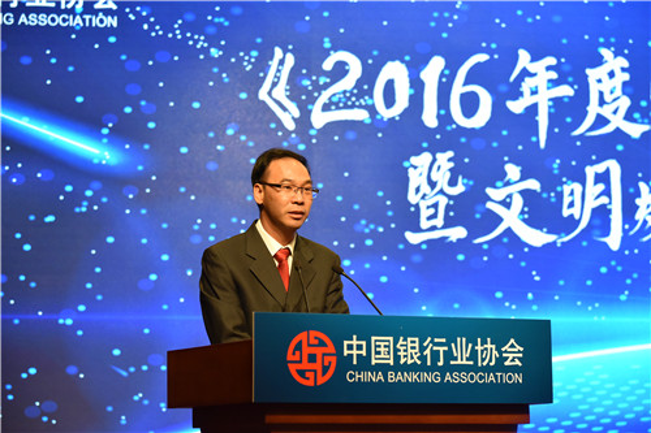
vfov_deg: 10.5
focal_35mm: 130
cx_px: 326
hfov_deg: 15.8
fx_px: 2350
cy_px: 216
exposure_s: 1/250
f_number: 4.8
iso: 2500
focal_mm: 130
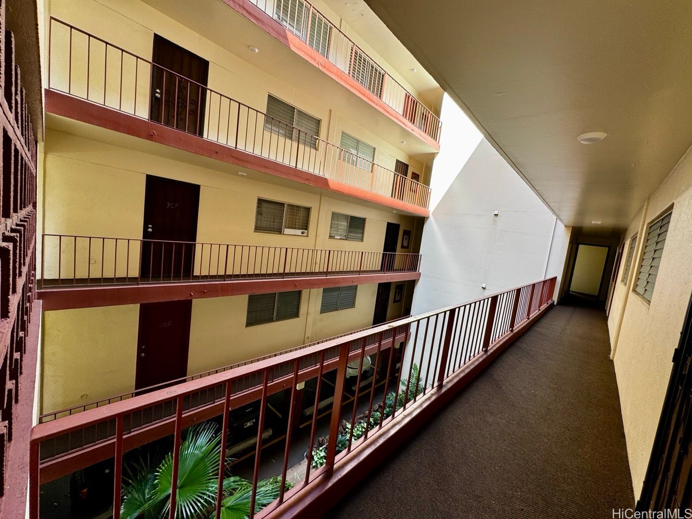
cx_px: 346
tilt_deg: -5.4
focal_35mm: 14
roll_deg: -7.0
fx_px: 280
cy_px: 260
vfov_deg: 85.7
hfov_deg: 102.1
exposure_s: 1/99
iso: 40
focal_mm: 2.22
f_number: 2.2
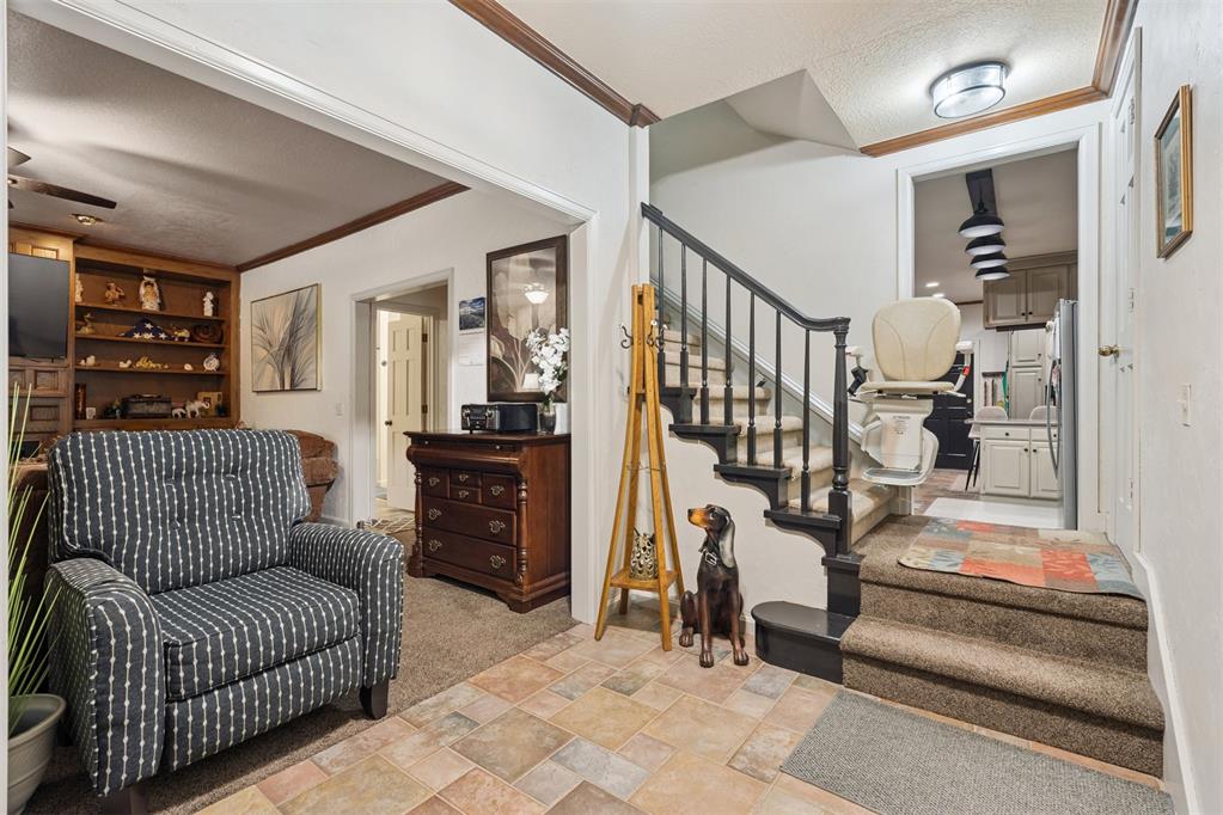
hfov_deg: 96.7
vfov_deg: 73.7
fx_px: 544
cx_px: 612
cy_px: 408
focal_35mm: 16
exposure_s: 1/13
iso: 200
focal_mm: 16
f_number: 7.1
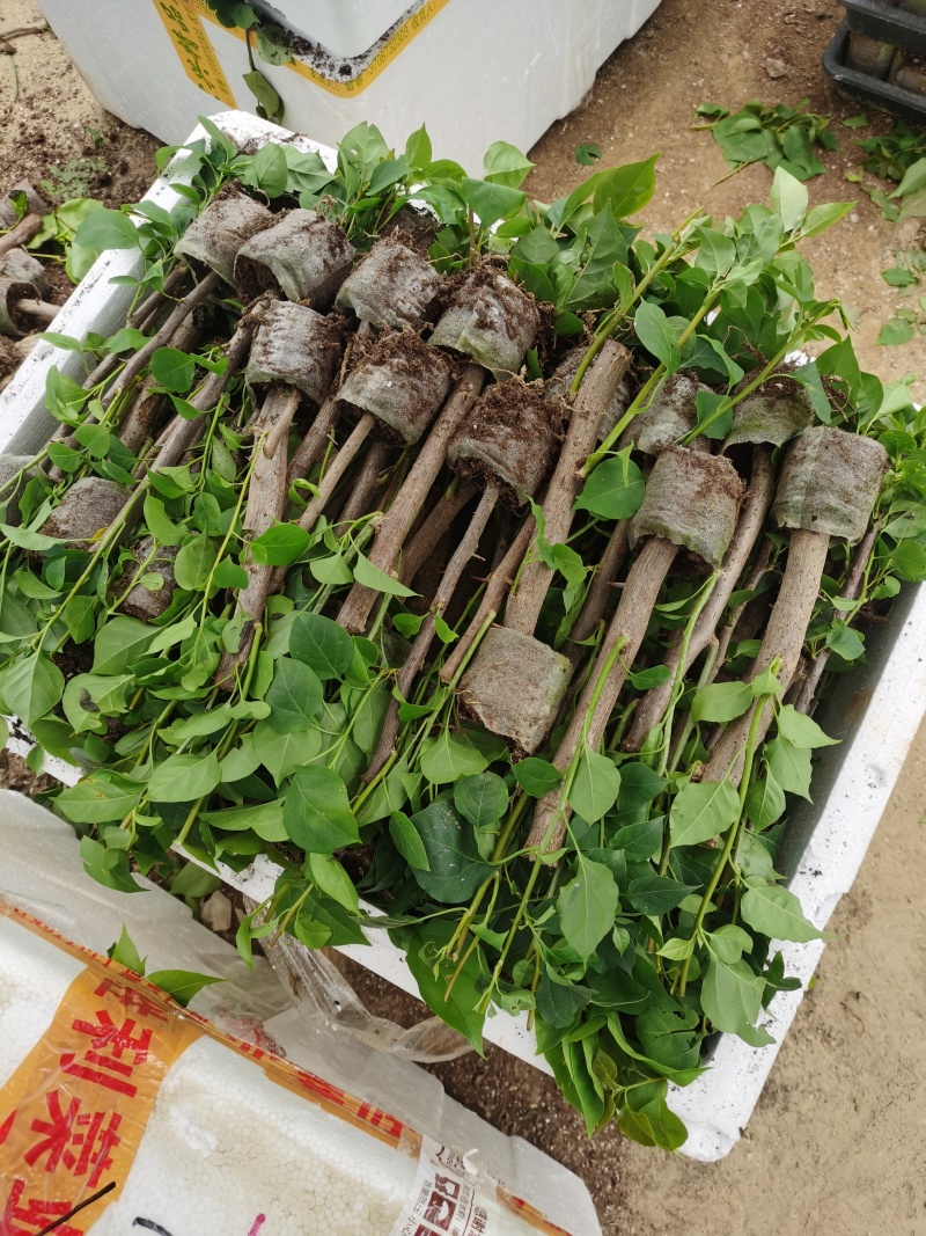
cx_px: 463
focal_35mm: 27
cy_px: 618
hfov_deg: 51.3
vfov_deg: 65.3
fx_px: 963
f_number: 1.8
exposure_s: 1/1043
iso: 50
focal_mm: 5.58
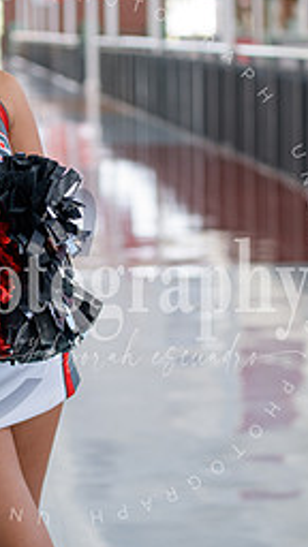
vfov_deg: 16.6
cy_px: 250
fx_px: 1873
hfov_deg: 9.4
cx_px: 28
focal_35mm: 129
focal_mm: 70
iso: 250
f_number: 2.8
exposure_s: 1/125
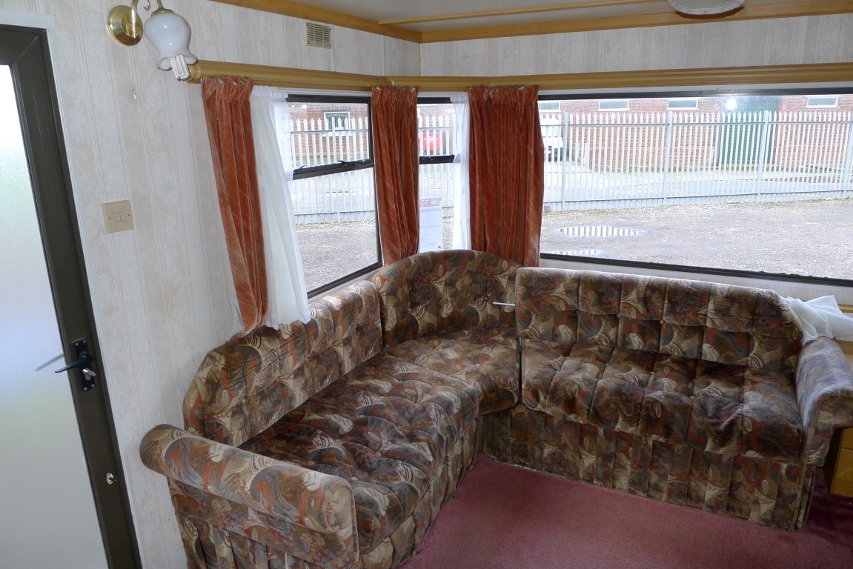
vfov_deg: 53.2
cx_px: 426
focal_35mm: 24
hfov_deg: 73.7
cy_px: 284
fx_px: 569
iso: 100
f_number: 2.5
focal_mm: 5.1
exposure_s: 1/100
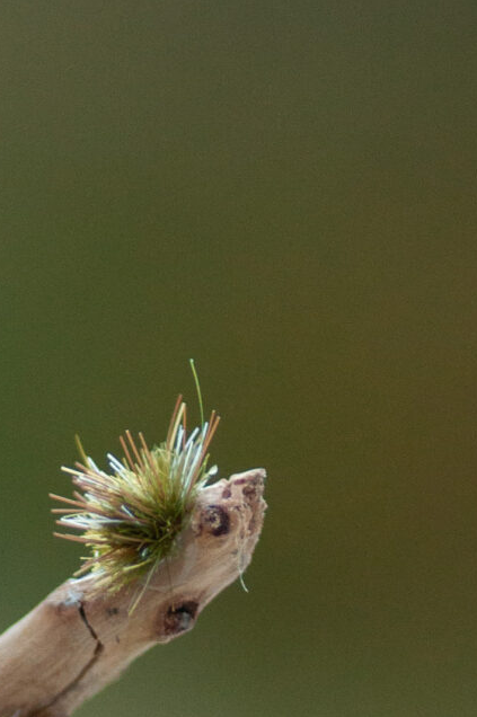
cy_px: 1053
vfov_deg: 3.8
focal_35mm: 543
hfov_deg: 2.5
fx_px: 10809
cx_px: -50
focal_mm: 90
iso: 640
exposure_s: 1/250
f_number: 5
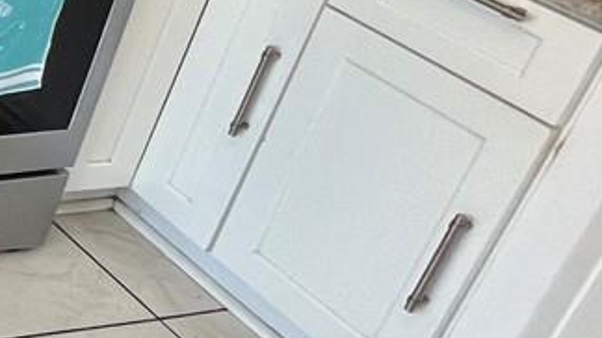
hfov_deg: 17.7
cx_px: -676
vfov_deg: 16.2
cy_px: -115
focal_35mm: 70
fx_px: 1117
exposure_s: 1/120
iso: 200
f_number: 1.8
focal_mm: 1.57
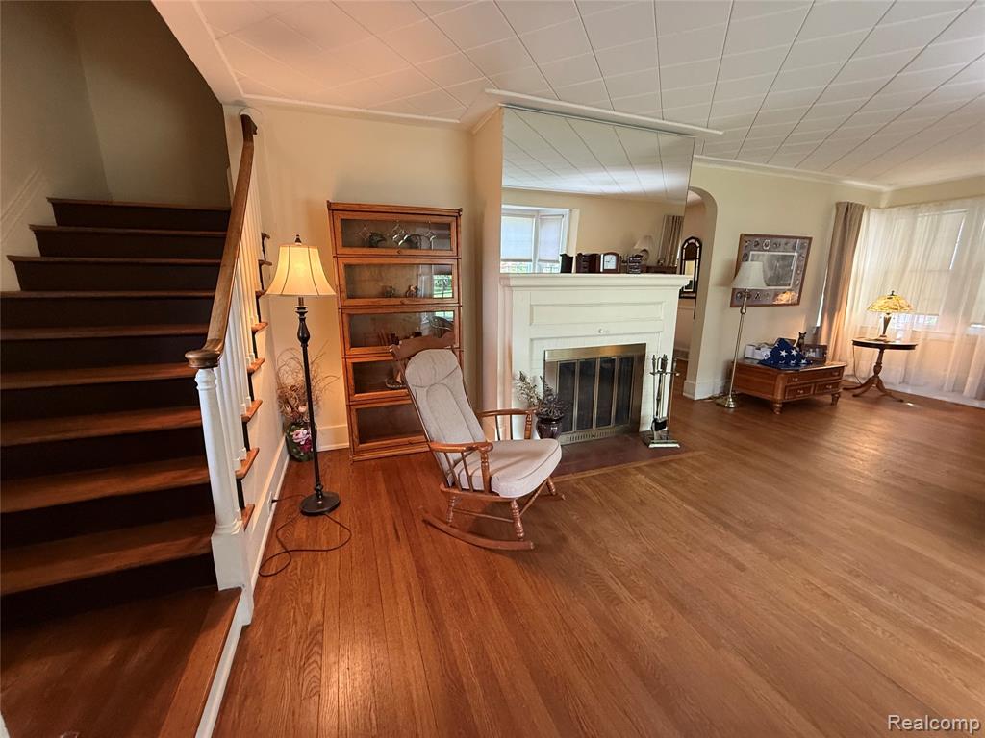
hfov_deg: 102.1
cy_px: 369
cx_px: 492
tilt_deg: -12.1
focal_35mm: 14
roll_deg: +0.5
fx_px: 398
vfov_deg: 85.7
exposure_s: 1/60
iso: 400
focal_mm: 2.22
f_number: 2.2
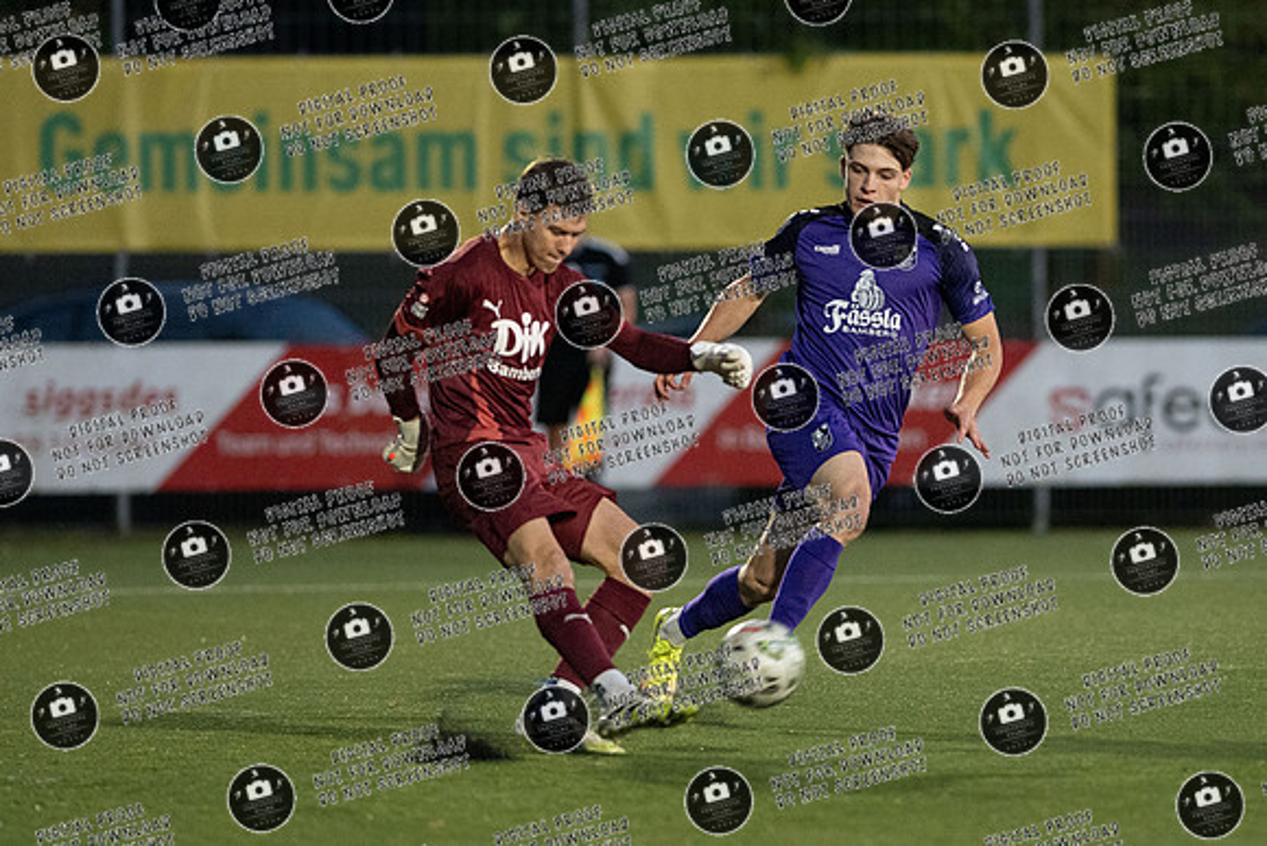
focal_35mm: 399
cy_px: 327
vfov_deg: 3.5
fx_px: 14034
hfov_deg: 5.2
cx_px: 802
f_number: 3.5
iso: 6400
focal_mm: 300
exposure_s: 1/1250
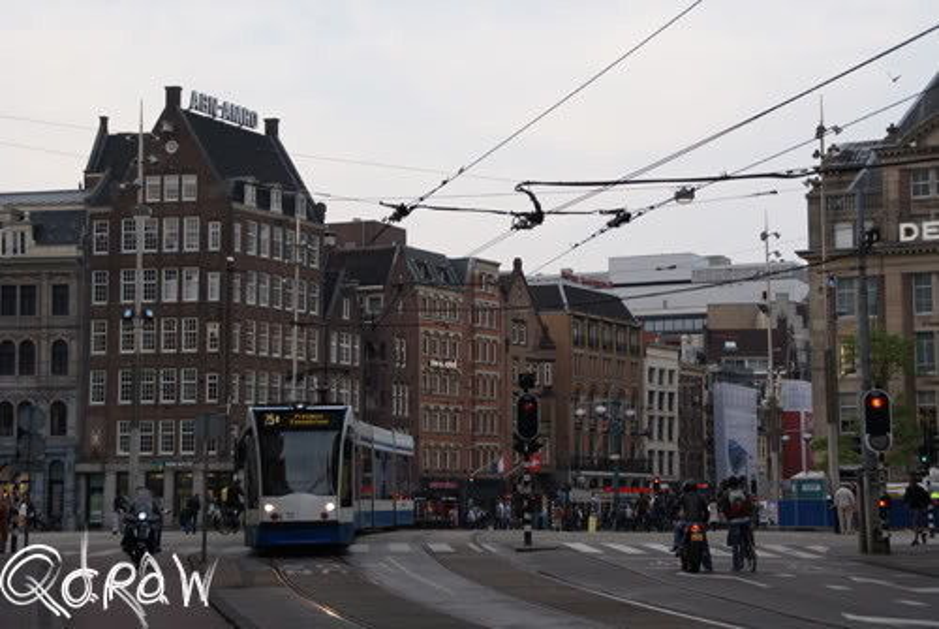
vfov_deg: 20.2
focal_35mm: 68
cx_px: 470
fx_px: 1763
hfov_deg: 29.8
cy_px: 314
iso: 100
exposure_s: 1/125
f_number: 5.6
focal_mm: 45
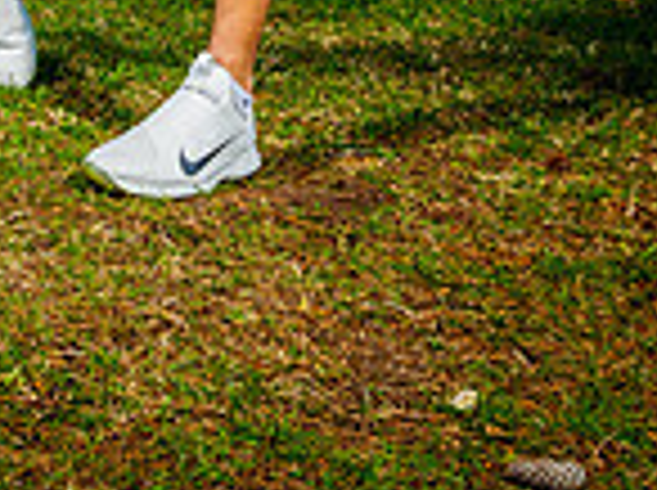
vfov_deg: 12.1
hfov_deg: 18.3
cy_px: -512
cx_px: 166
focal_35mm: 107
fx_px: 2027
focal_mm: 36
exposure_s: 1/125
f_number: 10
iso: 100
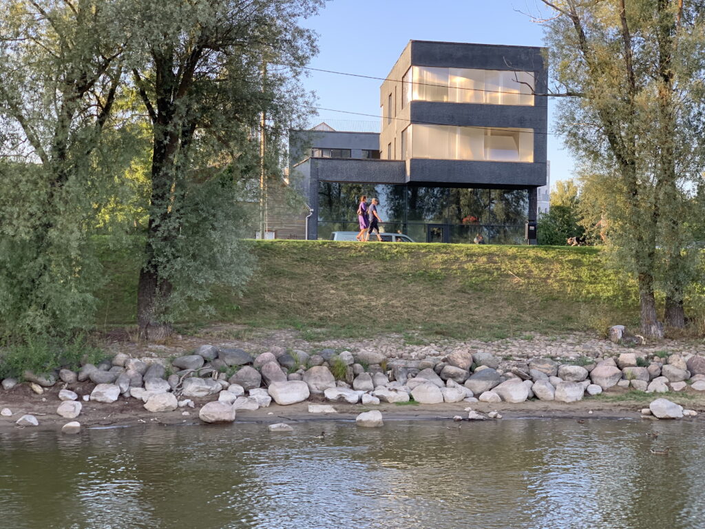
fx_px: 1059
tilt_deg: -0.6
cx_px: 352
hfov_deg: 36.8
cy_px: 264
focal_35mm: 52
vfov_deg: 28.0
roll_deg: -0.8
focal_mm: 6
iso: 16
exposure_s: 1/62
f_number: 2.4
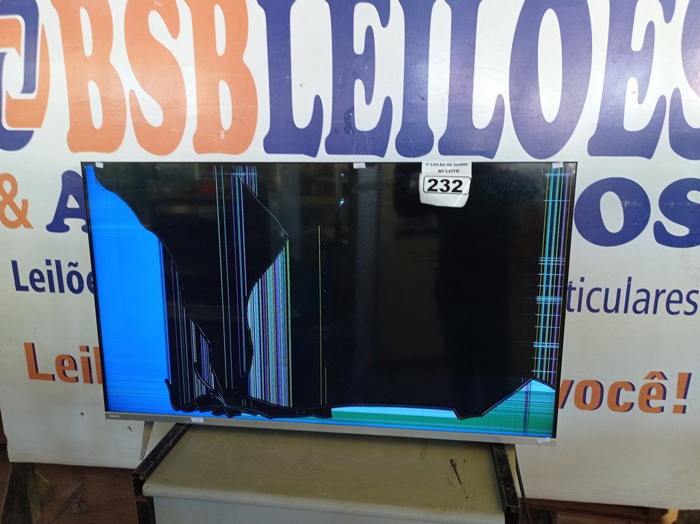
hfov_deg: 63.5
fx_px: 566
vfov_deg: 49.7
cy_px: 262
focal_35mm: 28
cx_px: 350
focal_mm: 4.7
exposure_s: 1/30
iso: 218
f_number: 1.79
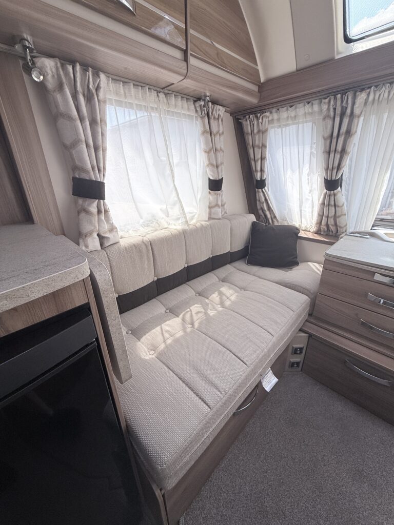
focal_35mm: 14
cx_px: 197
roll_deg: +1.7
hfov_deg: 85.7
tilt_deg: -22.3
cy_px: 262
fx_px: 212
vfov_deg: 102.1
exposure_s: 1/386
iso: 50
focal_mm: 2.22
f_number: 2.2
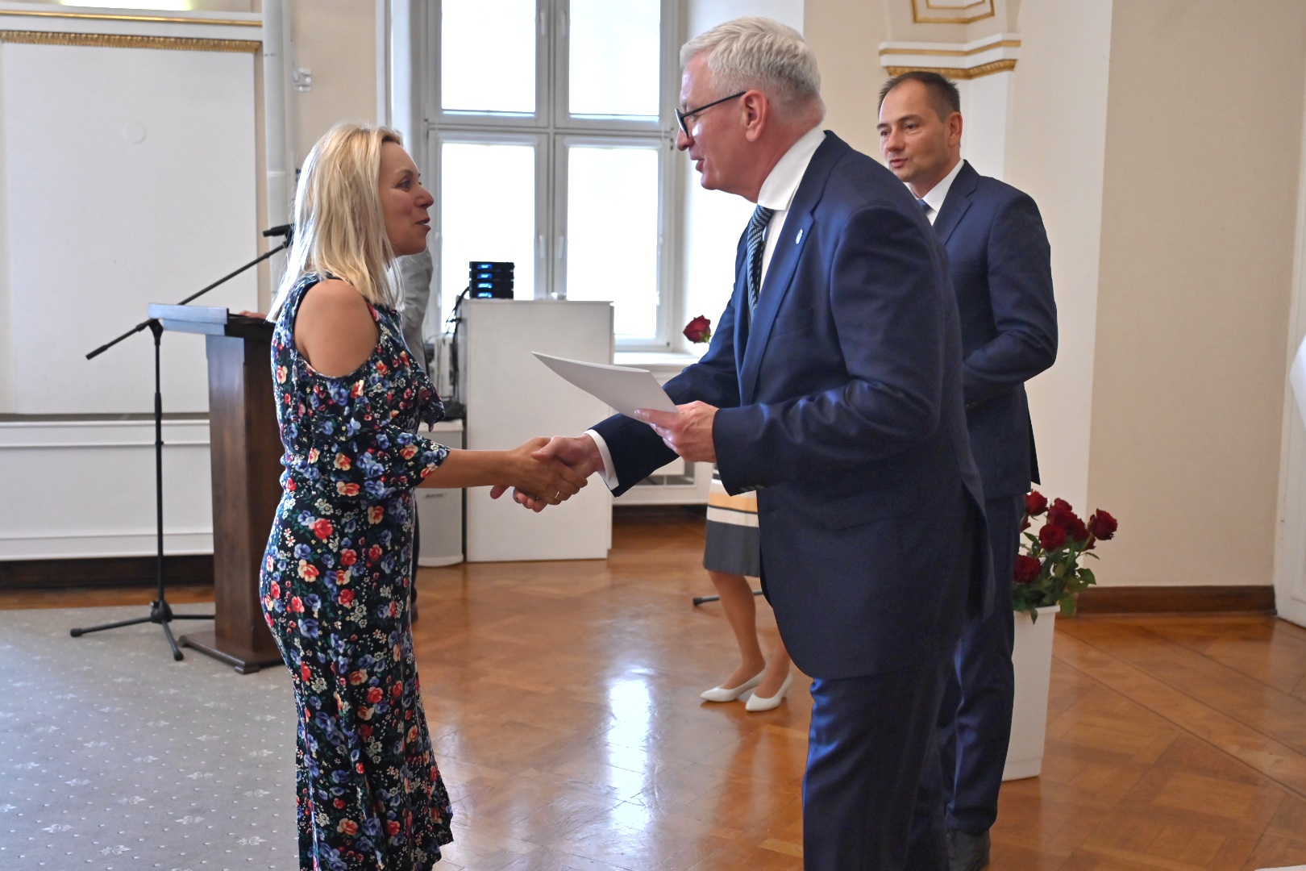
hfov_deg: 48.5
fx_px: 1451
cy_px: 436
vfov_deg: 33.4
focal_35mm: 40
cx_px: 653
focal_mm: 40
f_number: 4
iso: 1600
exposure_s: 1/323
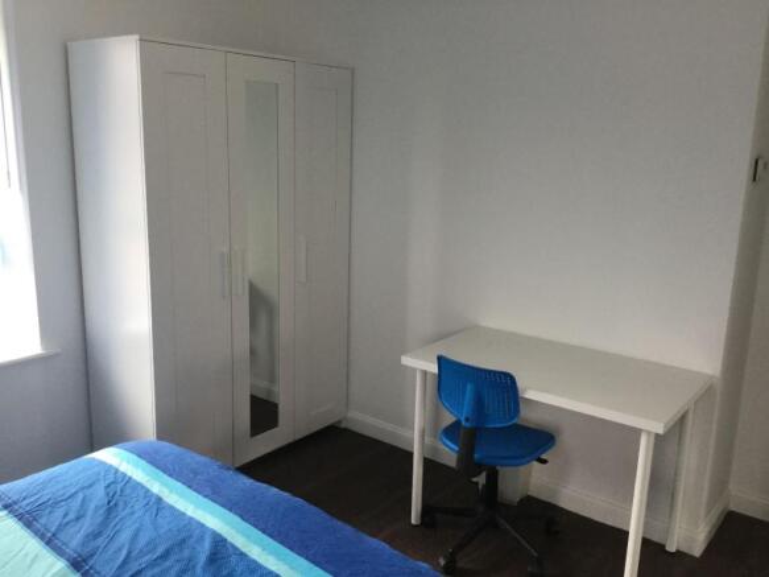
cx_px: 384
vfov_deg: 45.4
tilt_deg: -12.0
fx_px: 689
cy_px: 288
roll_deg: -1.5
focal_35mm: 31
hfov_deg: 58.4
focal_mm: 3.3
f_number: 2.4
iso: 32
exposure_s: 1/33
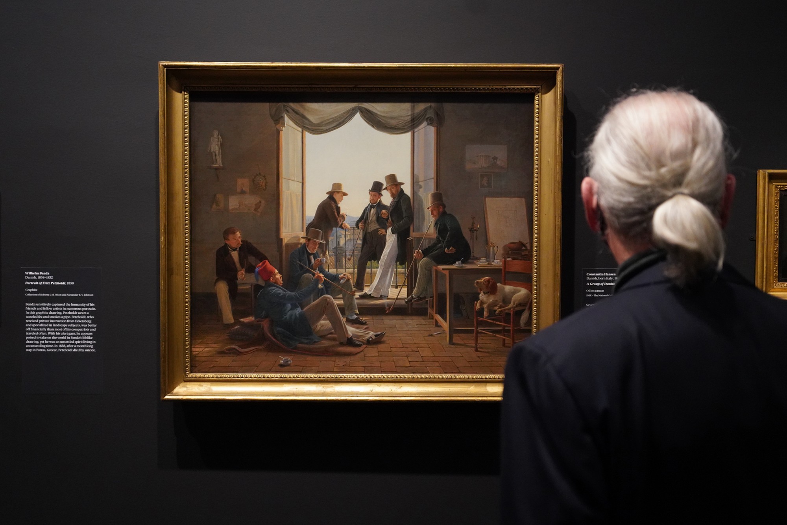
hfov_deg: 48.5
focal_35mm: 40
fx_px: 875
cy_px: 262
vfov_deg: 33.4
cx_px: 394
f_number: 2.8
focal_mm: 40
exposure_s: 1/100
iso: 6400
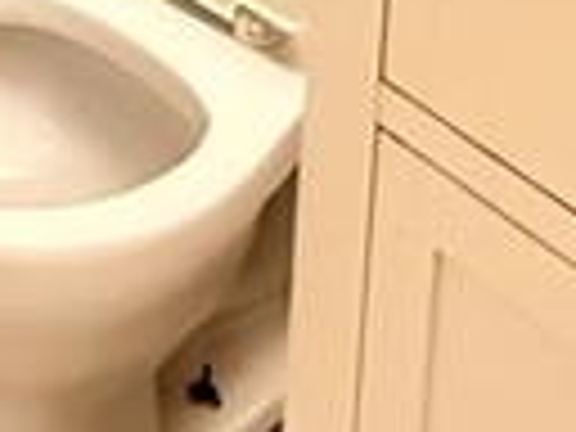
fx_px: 1864
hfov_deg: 16.8
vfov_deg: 10.5
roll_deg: -0.6
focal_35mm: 112
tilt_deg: -8.7
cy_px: -752
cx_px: -108
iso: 1250
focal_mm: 2.22
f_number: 2.2
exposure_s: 1/30
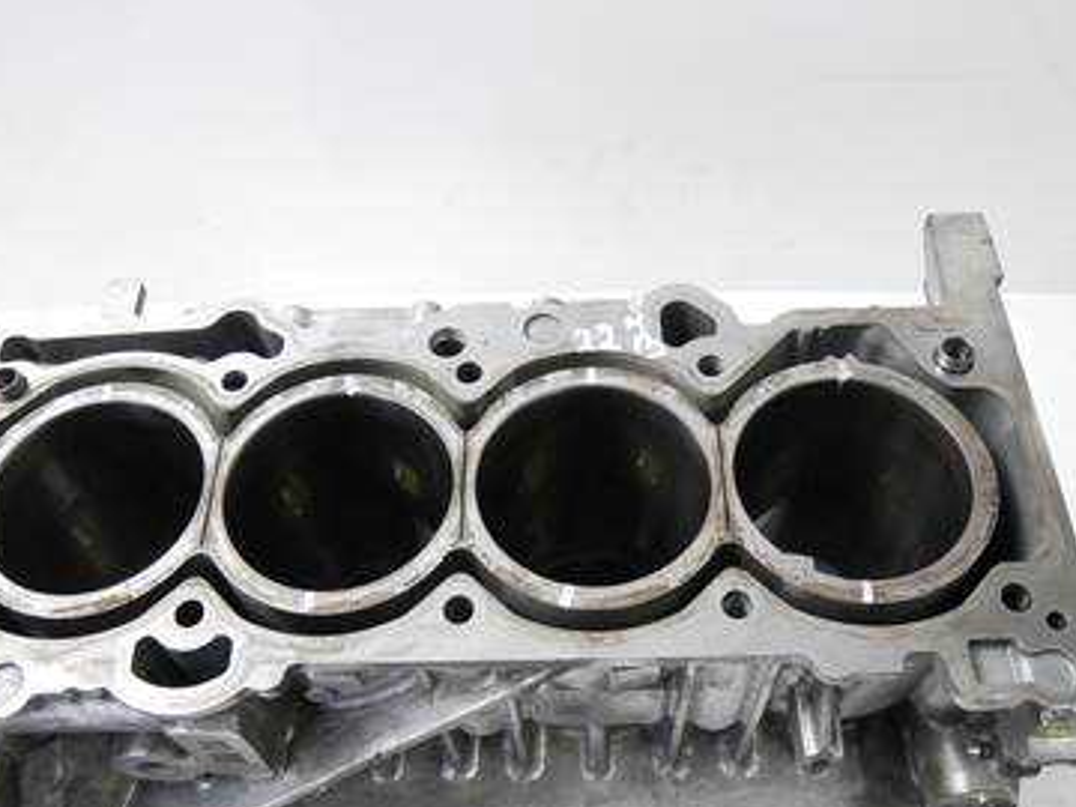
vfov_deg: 44.0
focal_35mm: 32
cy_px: 481
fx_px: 995
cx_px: 532
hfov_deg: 56.8
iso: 800
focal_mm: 12
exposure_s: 1/60
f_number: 3.5
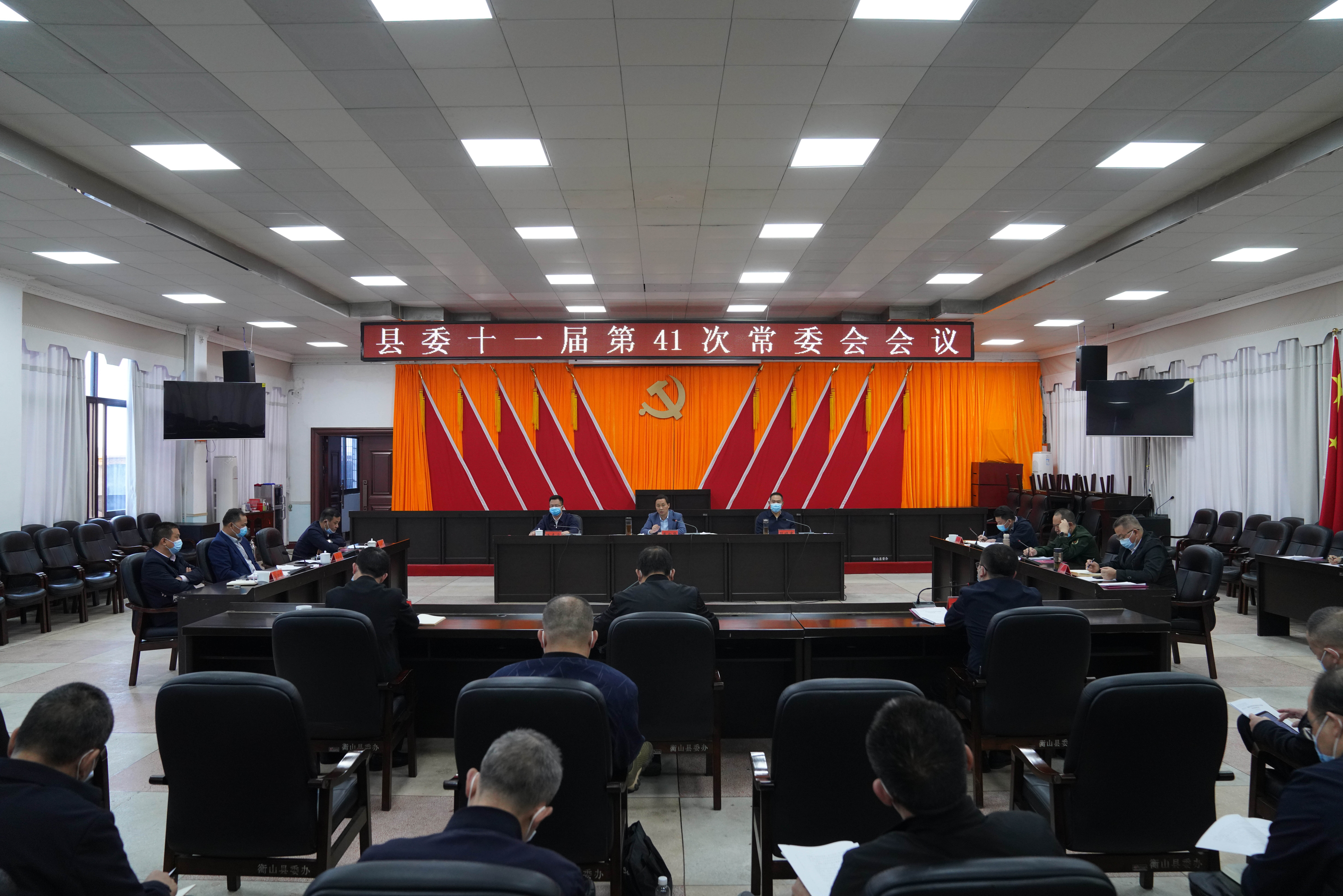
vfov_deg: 53.1
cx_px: 672
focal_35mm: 24
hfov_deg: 73.7
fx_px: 895
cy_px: 448
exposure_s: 1/160
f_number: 4
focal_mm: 24
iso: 1600
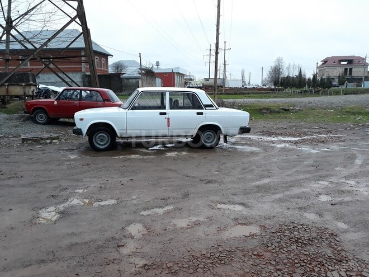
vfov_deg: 51.4
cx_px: 184
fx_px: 288
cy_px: 138
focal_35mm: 27
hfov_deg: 65.3
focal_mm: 3.71
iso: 50
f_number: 1.7
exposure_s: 1/100
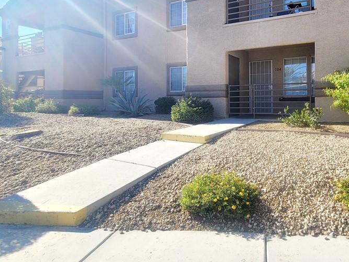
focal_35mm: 20
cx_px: 259
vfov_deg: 64.9
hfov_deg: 76.1
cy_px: 97
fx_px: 202
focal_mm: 2.2
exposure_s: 1/1429
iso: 50
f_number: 2.2
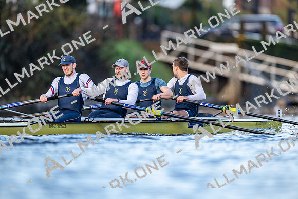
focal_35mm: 600
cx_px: 149
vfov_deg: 2.3
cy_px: 100
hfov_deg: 3.4
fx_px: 4968
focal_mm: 600
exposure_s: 1/2500
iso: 1600
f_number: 4
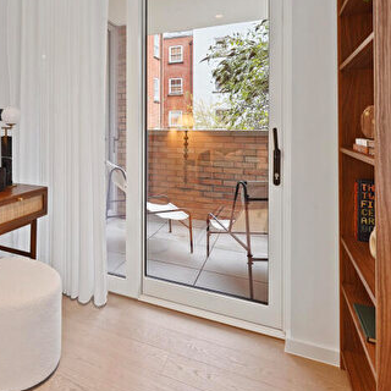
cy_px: 125
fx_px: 332
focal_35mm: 26
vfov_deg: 59.3
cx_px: 67
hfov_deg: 55.7
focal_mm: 14
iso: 400
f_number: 8
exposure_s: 1/1.6
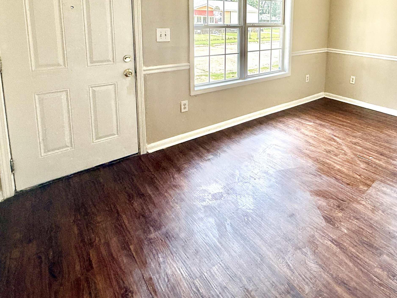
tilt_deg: -9.2
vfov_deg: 54.5
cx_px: 268
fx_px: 264
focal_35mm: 23
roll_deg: -1.8
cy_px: 57
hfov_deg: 71.5
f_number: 2.2
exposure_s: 1/214
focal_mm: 2.22
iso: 64
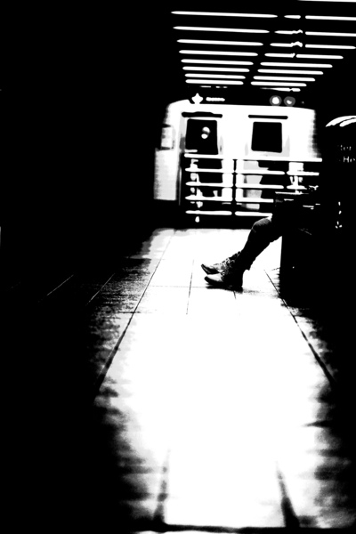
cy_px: 267
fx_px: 1261
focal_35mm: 85
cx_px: 178
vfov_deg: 23.9
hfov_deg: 16.1
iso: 320
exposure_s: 1/160
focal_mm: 85
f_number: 1.4
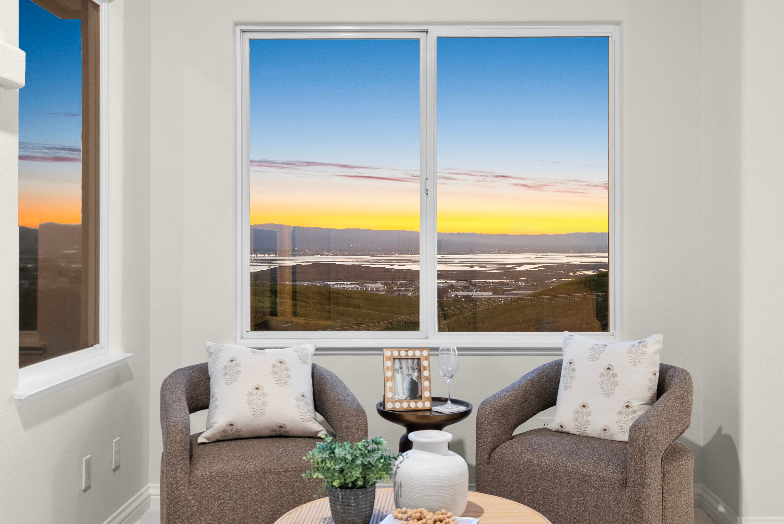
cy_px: 250
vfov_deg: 34.2
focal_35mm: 39
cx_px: 428
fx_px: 850
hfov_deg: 49.5
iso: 100
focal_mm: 29
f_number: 8
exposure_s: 1/2.5
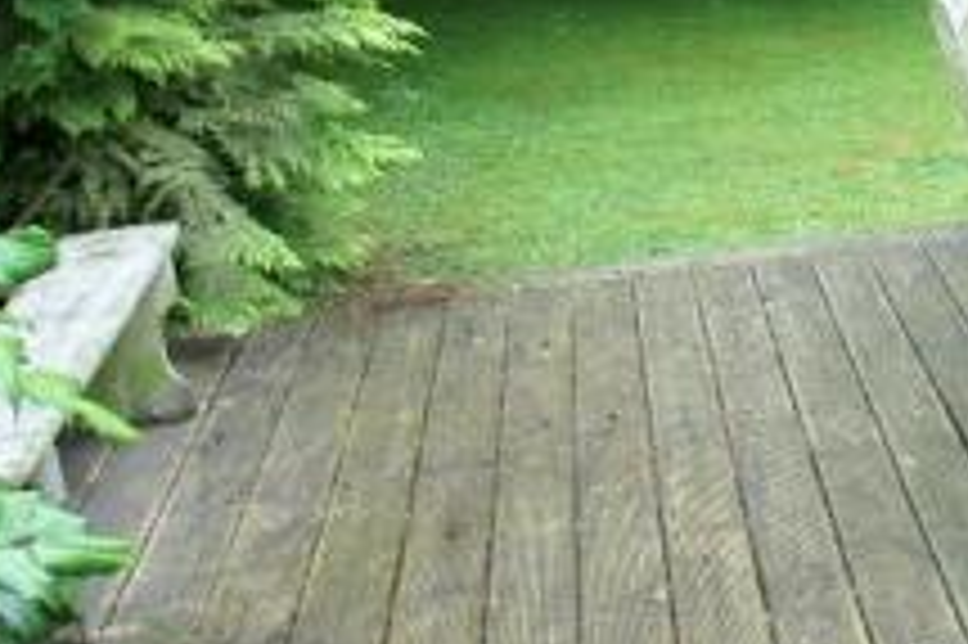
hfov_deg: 25.6
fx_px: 1841
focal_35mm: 69
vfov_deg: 19.3
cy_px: 23
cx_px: 1234
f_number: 5.6
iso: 100
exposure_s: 1/40
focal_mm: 15
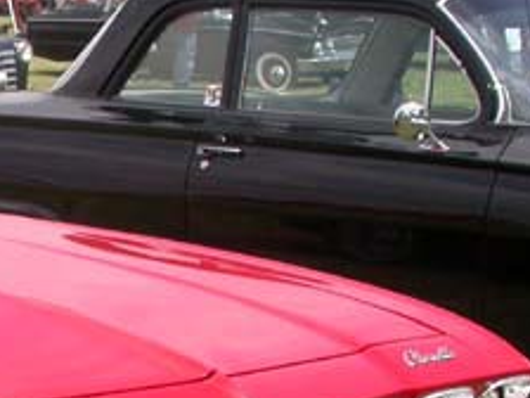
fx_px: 2082
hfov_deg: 13.6
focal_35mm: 136
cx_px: -289
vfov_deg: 10.8
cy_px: 403
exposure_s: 1/351
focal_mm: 7.85
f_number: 6.7
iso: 100
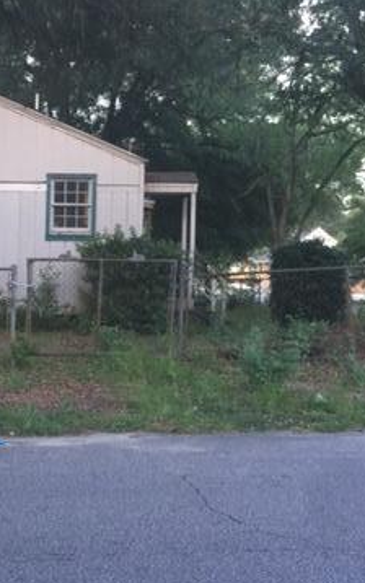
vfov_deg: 36.7
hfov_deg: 22.7
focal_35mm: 55
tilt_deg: -4.7
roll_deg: -0.8
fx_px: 875
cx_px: 10
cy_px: 358
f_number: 2.2
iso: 64
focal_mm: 4.15
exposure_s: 1/15
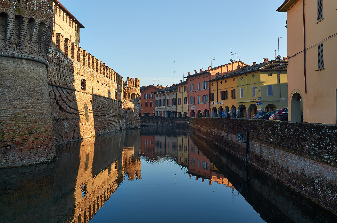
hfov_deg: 53.2
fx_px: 336
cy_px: 112
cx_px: 168
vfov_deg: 36.7
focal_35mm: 36
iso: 100
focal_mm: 24
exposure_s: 1/125
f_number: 8
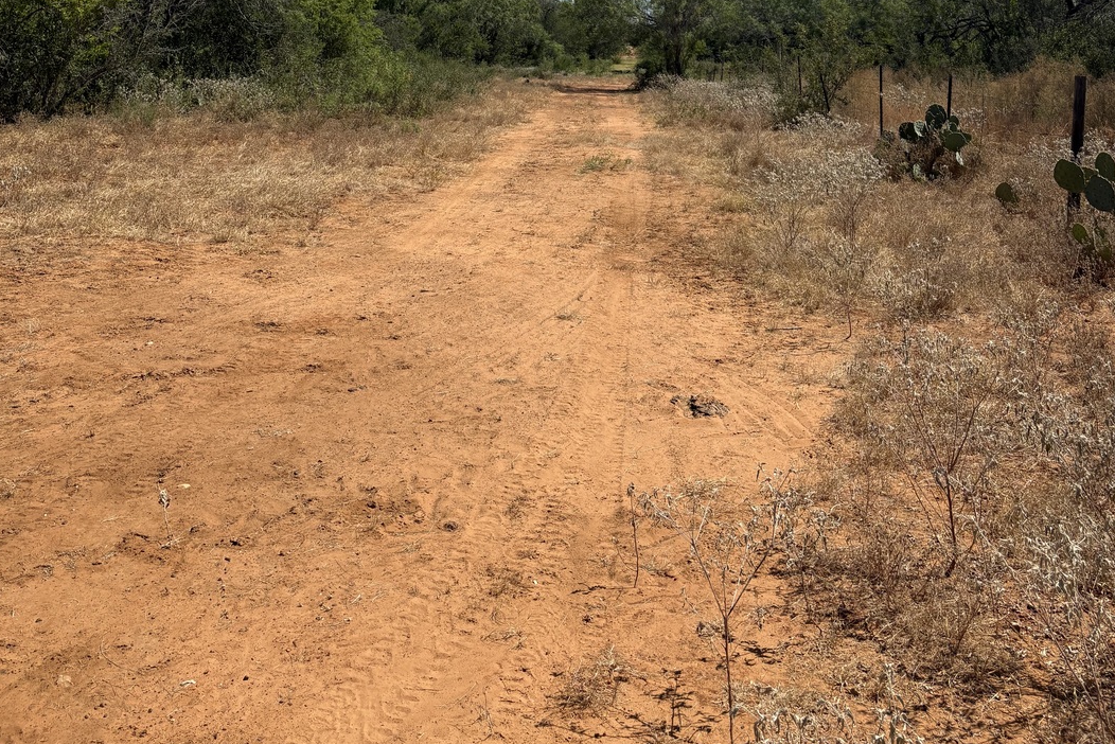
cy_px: 10
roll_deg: -1.9
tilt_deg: +1.4
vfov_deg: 33.1
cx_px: 545
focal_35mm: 37
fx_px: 1146
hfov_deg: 51.9
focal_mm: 5.96
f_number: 1.6
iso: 50
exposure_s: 1/4065
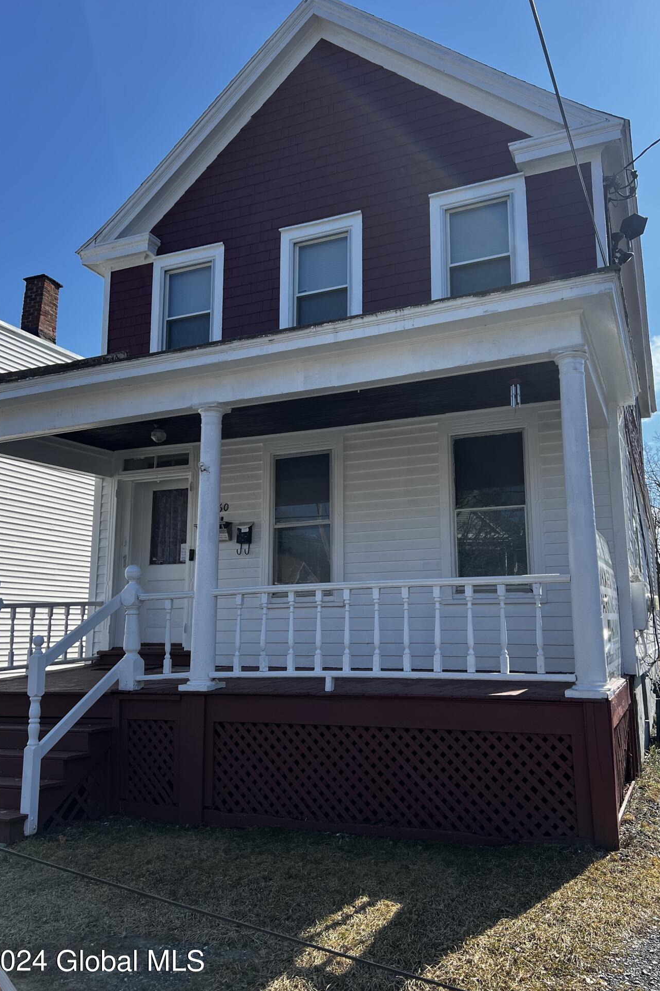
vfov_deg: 65.5
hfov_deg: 46.4
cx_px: 344
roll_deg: -0.7
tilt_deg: +8.5
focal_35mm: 28
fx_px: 770
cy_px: 495
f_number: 1.5
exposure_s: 1/2404
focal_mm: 5.7
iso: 50
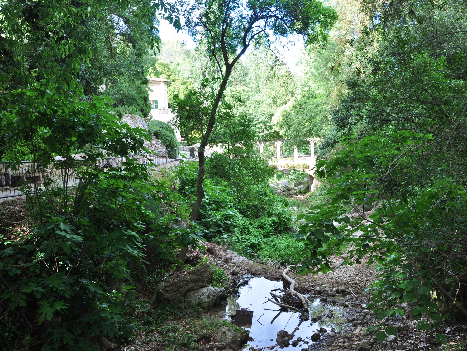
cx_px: 270
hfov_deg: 59.7
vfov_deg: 46.8
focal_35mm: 30
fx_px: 405
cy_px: 177
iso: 320
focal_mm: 18
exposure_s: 1/60
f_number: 8
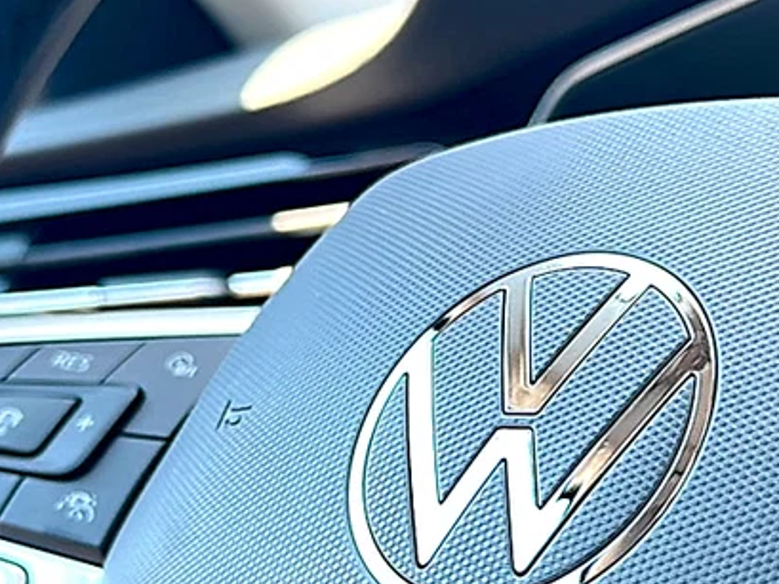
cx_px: 451
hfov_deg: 25.3
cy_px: 438
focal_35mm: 77
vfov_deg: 19.0
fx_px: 1733
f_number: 1.78
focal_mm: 6.86
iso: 80
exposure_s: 1/190
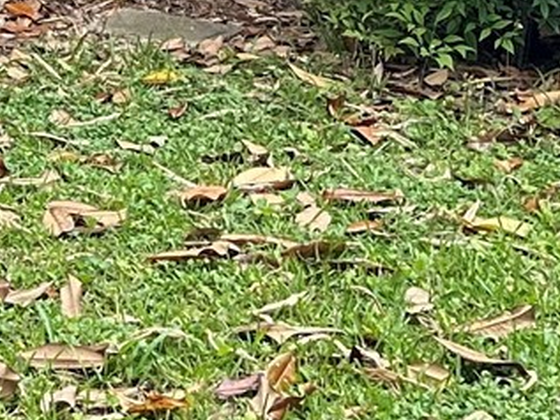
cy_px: -473
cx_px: -341
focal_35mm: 155
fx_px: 2508
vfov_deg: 8.9
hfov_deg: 12.0
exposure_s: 1/935
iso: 80
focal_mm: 6.86
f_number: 1.78
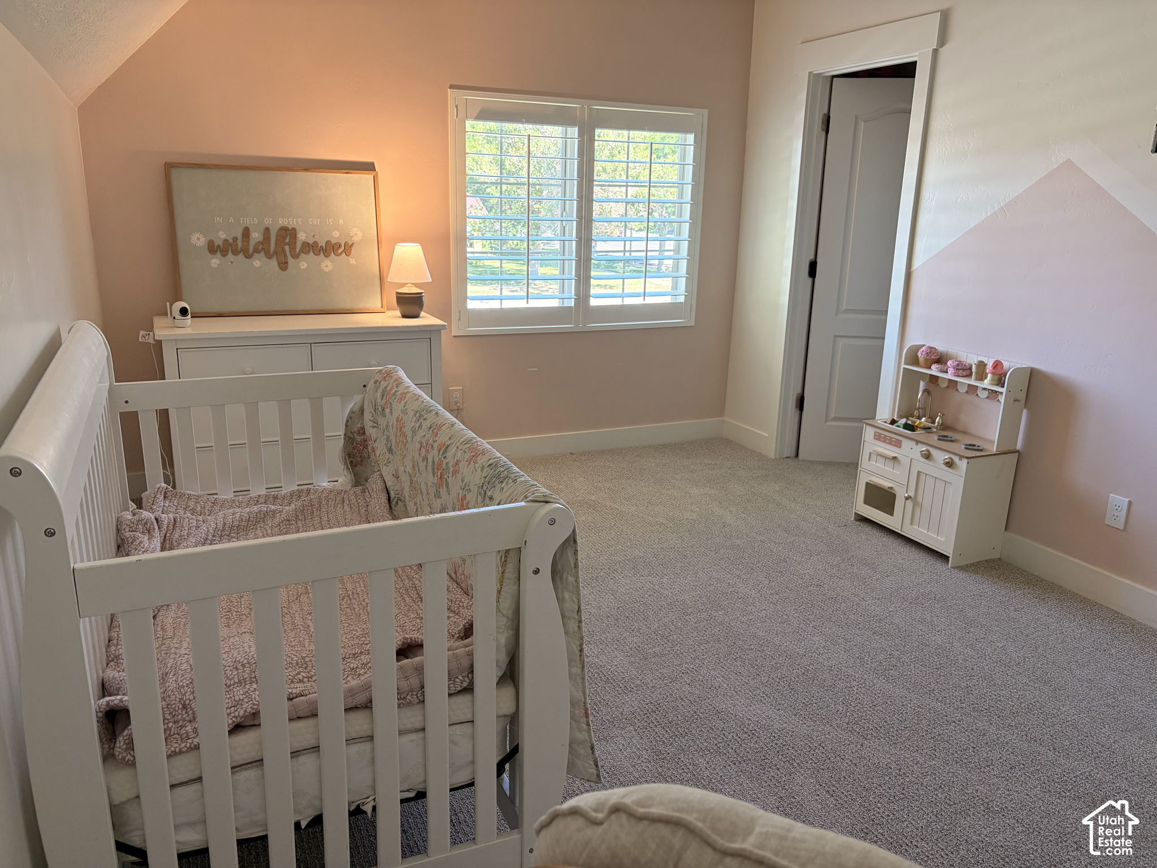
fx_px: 869
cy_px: 434
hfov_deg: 67.3
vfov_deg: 53.1
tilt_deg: -15.7
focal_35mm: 26
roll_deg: -1.2
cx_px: 578
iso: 125
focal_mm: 5.96
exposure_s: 1/108
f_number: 1.6
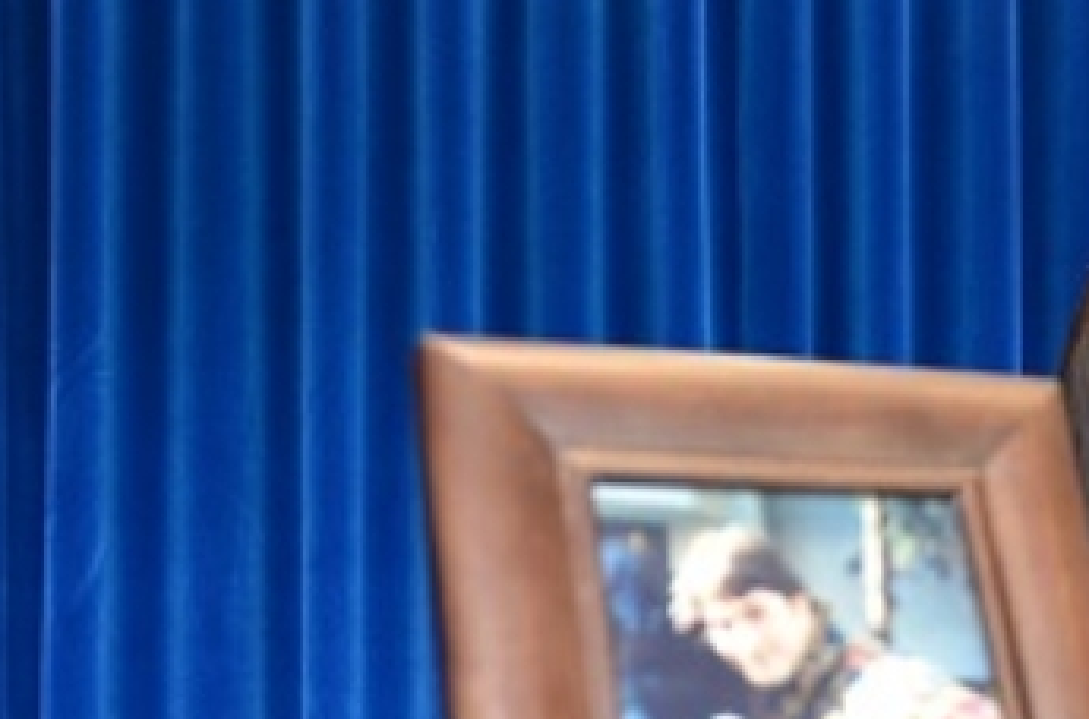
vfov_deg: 18.8
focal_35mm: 71
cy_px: 607
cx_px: 979
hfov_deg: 27.5
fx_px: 2142
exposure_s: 1/60
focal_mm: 24
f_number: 3.8
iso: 800
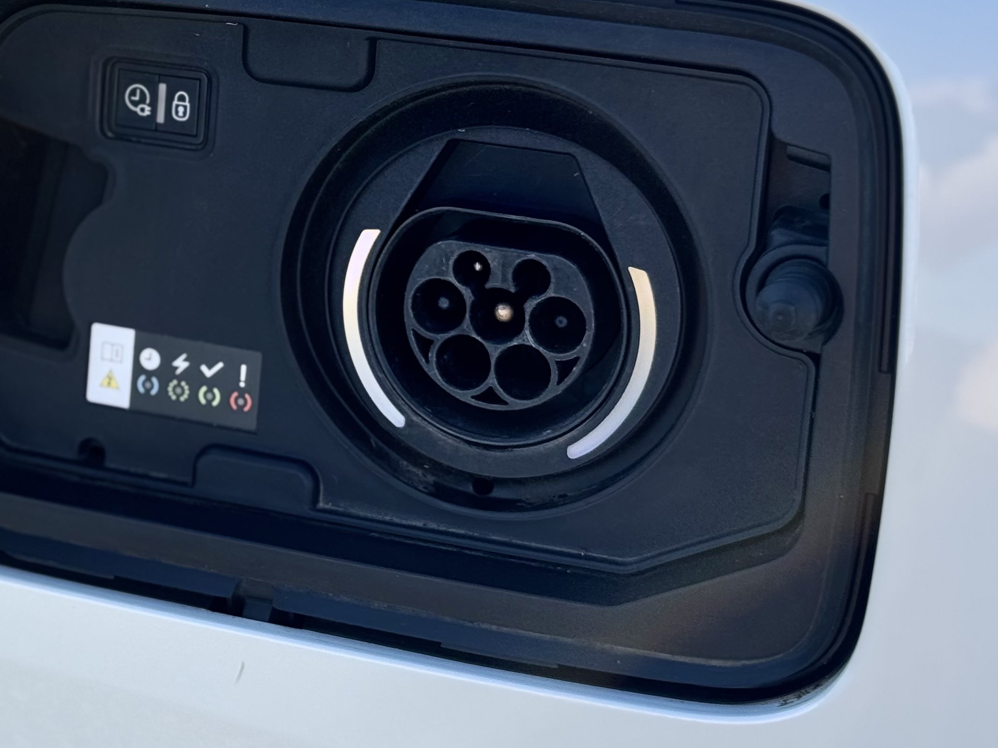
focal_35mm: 91
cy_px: 176
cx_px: 119
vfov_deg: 16.1
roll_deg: +4.4
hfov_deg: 21.1
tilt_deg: -26.7
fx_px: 2623
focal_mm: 6.76
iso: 64
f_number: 1.78
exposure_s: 1/639
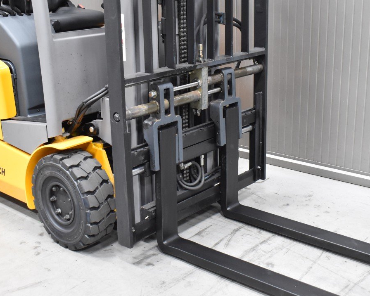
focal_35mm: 49
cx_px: 187
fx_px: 537
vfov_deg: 30.8
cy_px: 138
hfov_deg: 38.0
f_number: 5
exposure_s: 1/25
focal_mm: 26
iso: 1600
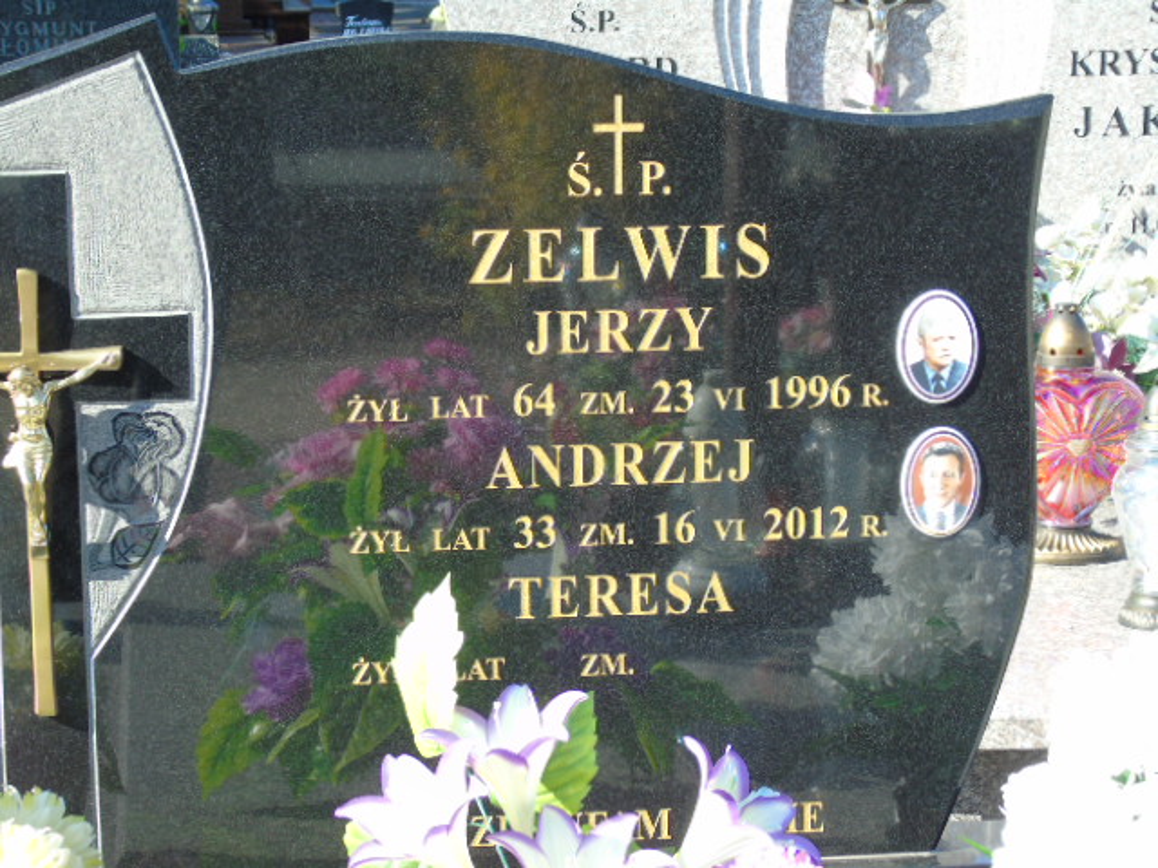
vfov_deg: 15.7
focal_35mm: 94
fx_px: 3145
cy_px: 434
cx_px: 579
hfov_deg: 20.9
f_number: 4.3
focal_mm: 17
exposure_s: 1/125
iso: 80
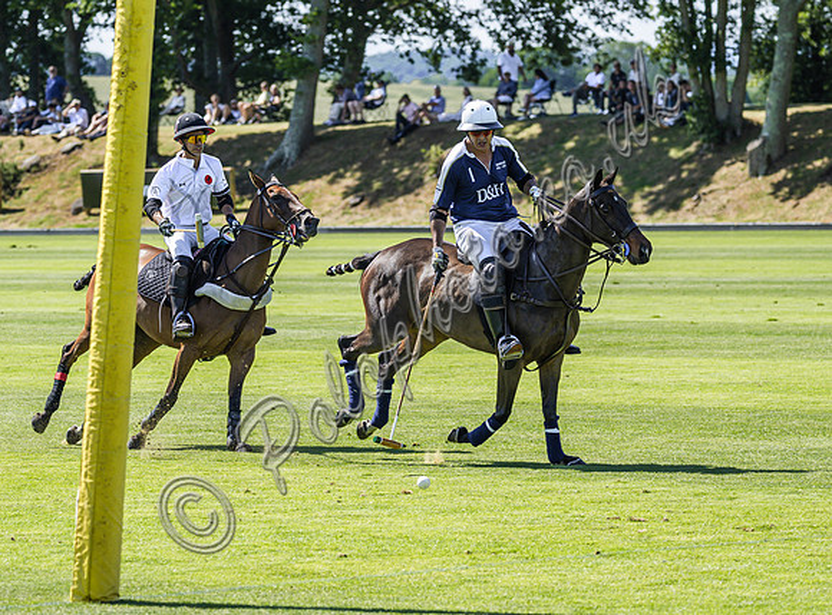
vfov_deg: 5.8
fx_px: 6037
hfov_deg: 7.9
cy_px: 260
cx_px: 307
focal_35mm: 252
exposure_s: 1/1000
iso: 320
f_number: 4.8
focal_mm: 160
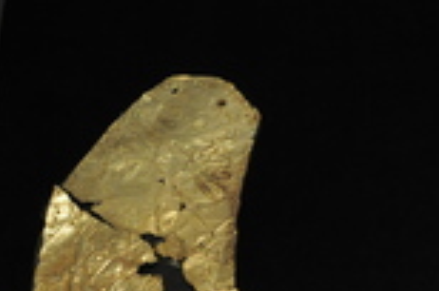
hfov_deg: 13.5
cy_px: 359
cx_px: 433
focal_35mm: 150
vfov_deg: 9.0
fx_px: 1831
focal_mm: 35
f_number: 5
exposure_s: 1/100
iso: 1000
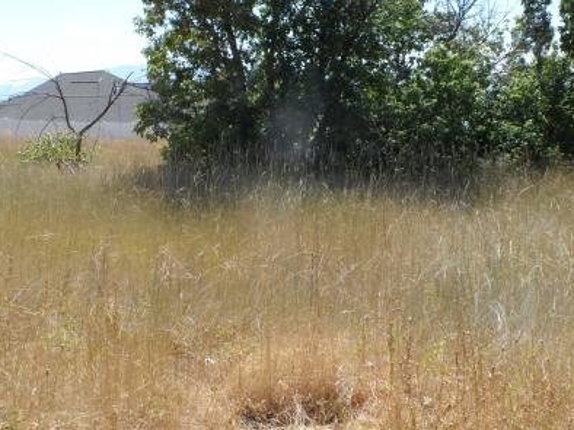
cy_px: 198
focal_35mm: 39
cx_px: 299
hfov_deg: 47.9
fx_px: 646
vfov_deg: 36.8
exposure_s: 1/350
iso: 80
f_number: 4.5
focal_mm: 4
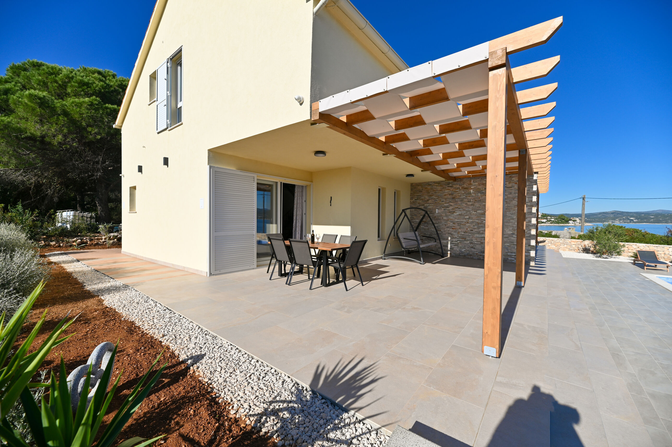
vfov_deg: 81.1
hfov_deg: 104.3
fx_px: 261
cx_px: 336
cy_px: 224
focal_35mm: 14
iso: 100
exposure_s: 1/1600
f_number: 5
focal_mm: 14
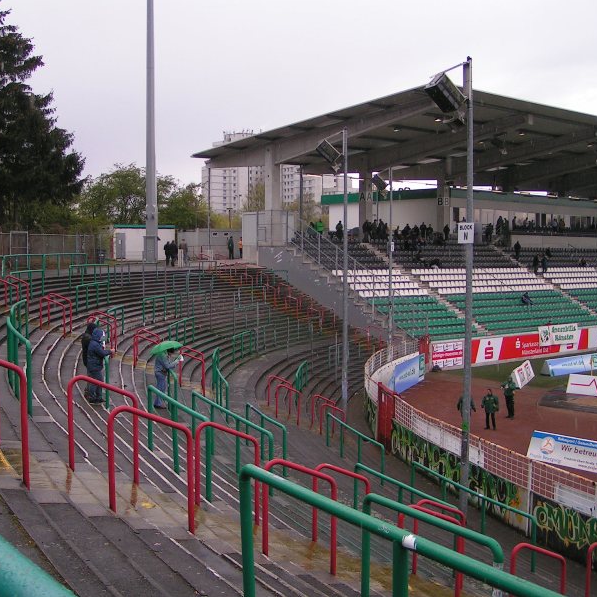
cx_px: 226
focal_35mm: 45
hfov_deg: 37.3
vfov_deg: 37.6
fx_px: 878
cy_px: 298
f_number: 2.8
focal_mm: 5.8
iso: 50
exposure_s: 1/640
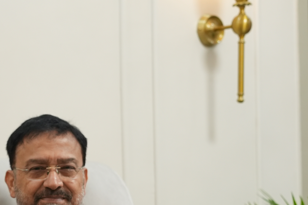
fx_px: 1104
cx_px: 22
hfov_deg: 15.7
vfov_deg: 10.4
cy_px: 252
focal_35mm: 129
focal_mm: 50
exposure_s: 1/160
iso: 1000
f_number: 4
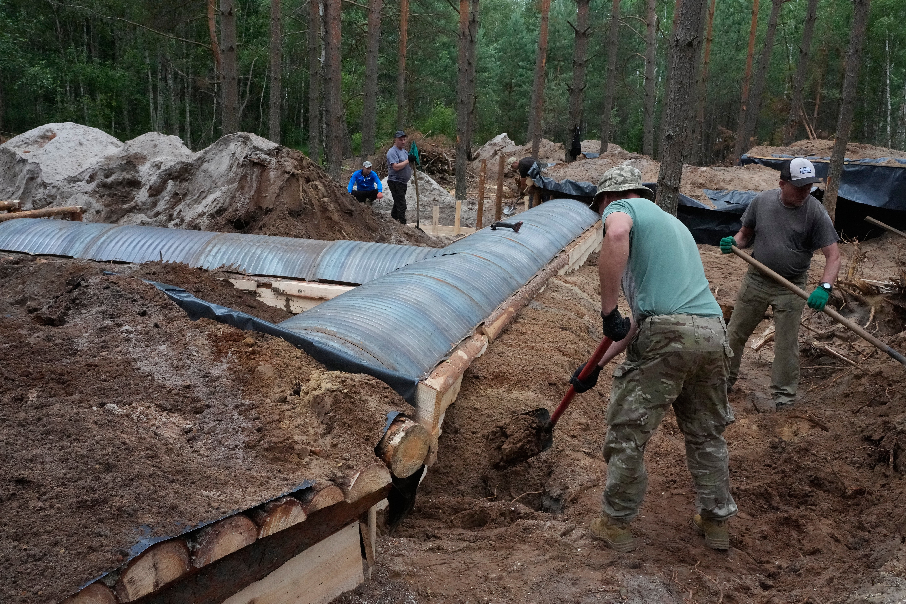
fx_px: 730
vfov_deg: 45.0
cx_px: 453
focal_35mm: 29
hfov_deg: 63.7
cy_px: 302
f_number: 11
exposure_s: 1/1000
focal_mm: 29
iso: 8000
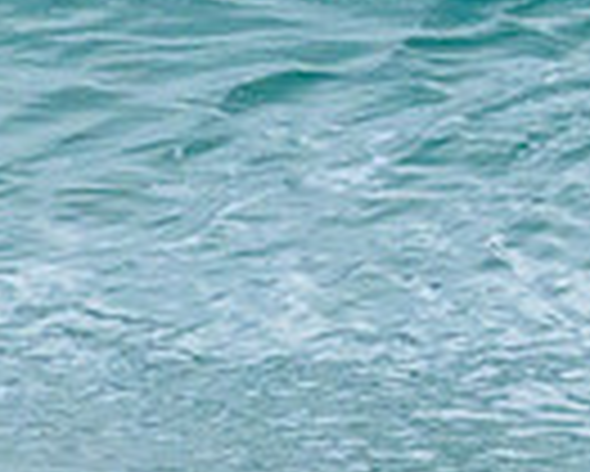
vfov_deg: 0.4
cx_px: 1220
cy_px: -389
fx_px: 62228
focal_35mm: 3561
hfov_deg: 0.5
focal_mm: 800
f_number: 11
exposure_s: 1/2000
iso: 5000
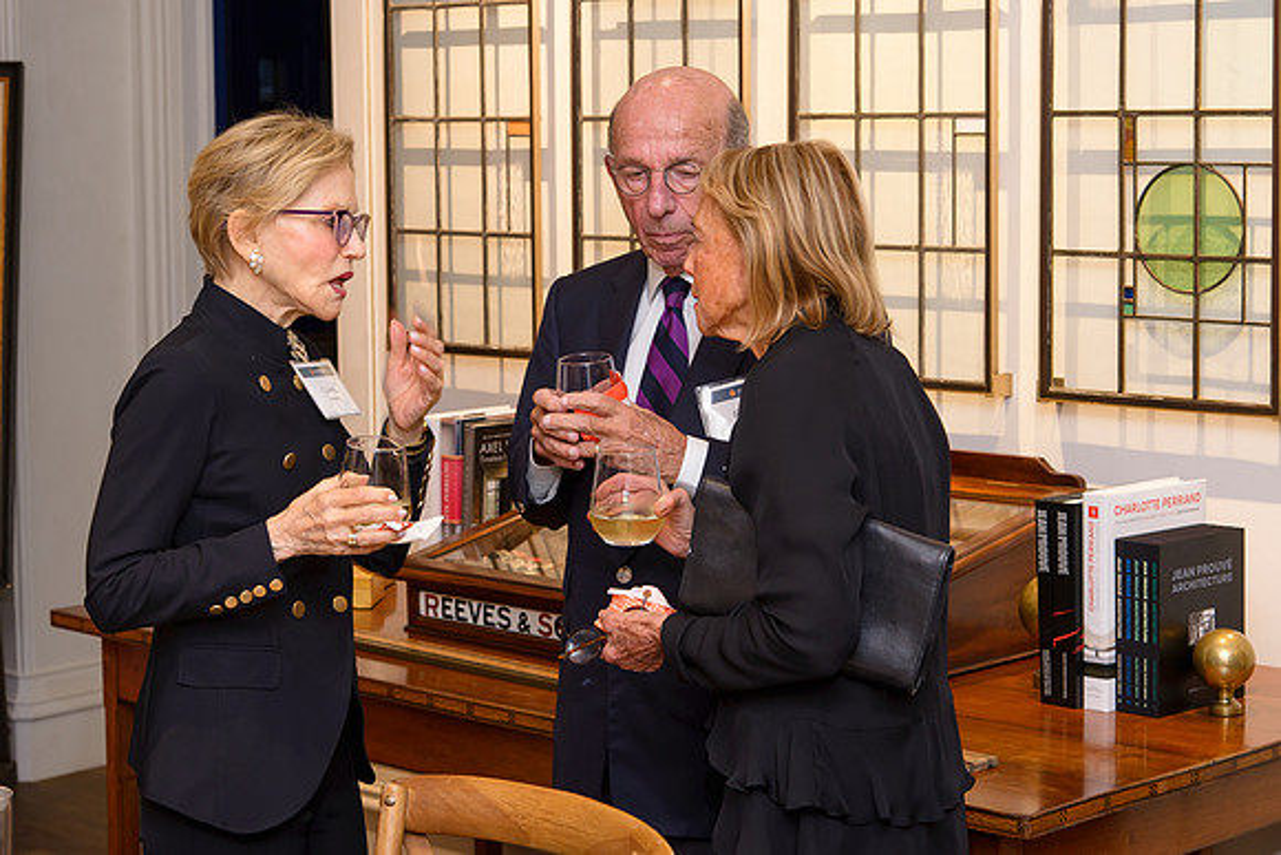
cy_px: 369
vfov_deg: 18.2
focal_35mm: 75
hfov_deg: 27.0
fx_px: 2670
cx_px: 681
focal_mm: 66
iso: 800
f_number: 5.6
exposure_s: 1/30
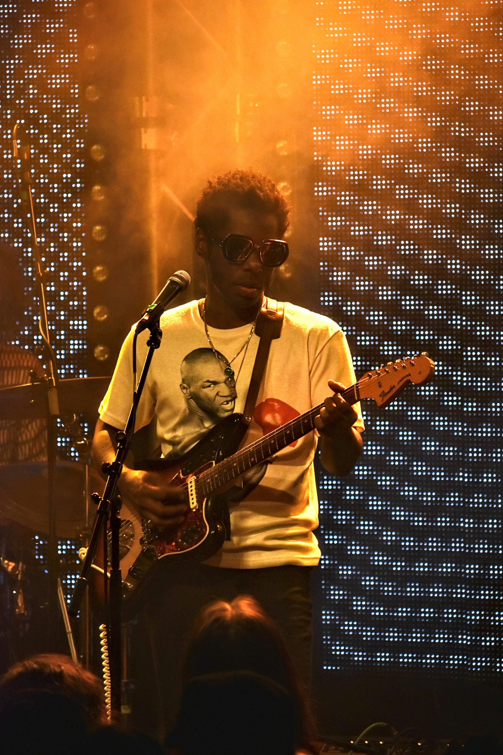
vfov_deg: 8.1
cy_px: 378
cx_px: 252
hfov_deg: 5.4
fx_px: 5343
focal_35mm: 255
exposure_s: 1/100
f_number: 5
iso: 1250
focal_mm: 170
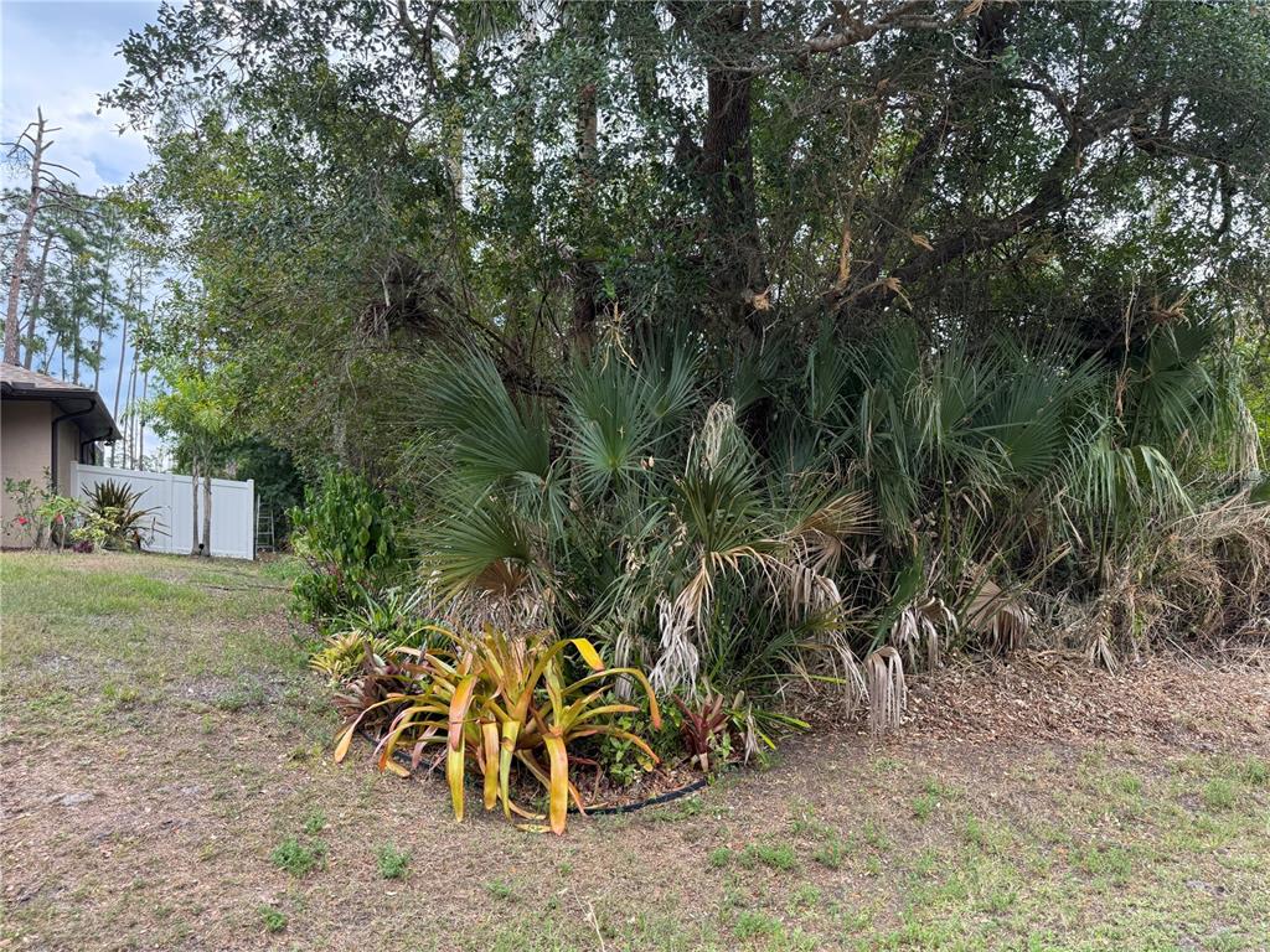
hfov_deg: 71.6
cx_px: 635
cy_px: 476
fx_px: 881
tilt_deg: +2.4
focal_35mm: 24
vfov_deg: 56.8
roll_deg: +3.7
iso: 100
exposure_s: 1/822
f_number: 1.78
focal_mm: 6.76
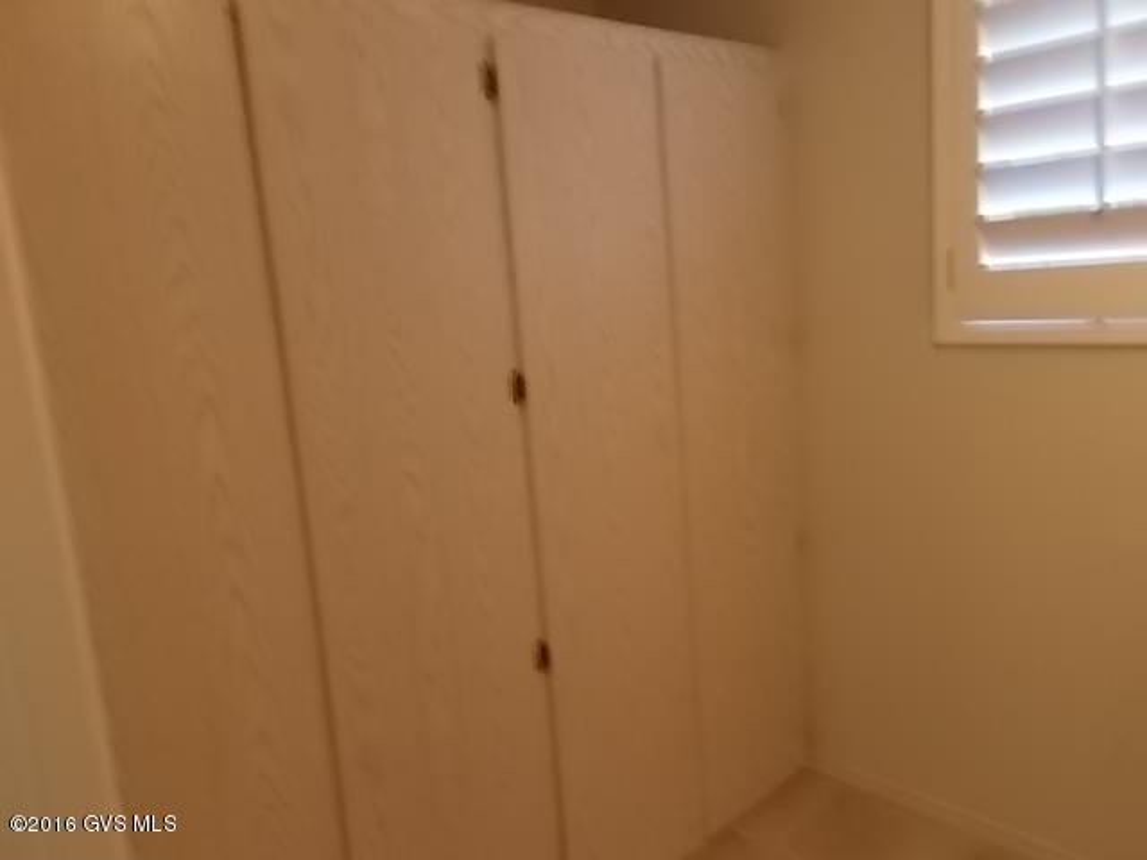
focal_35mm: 26
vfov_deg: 53.1
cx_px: 574
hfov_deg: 67.3
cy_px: 430
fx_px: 862
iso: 400
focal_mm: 4.6
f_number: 3.2
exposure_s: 1/4
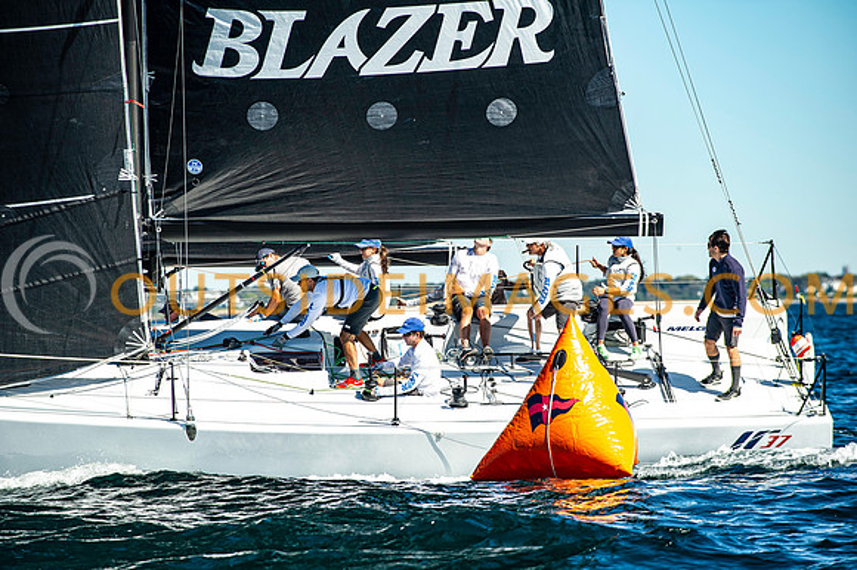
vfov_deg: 6.8
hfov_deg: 10.2
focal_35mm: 203
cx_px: 428
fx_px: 4821
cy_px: 285
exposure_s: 1/1250
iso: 320
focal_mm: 200
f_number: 5
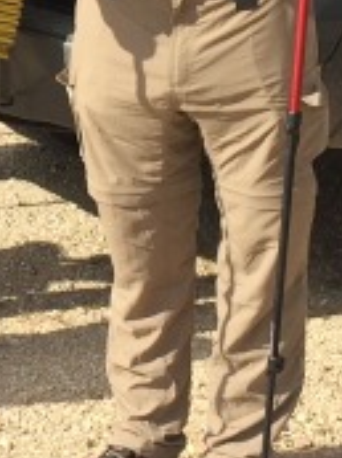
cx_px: -204
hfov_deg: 8.4
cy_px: -106
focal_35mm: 172
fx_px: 2274
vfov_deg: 11.3
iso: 32
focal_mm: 4.15
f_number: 2.2
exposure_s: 1/1709
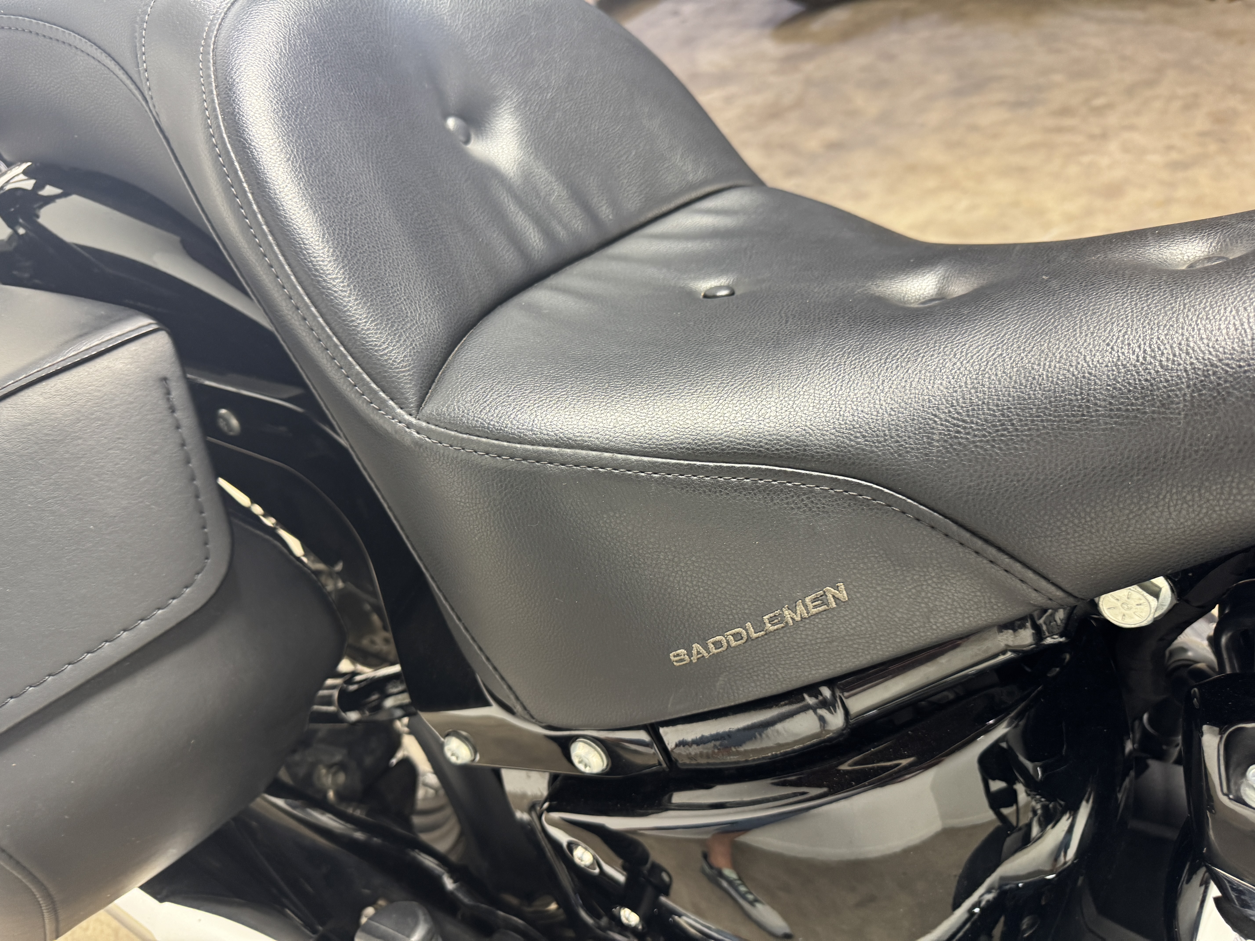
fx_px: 870
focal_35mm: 24
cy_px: 470
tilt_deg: -40.2
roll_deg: +15.9
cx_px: 628
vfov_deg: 56.8
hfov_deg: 71.6
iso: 160
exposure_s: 1/60
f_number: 1.78
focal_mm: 6.76
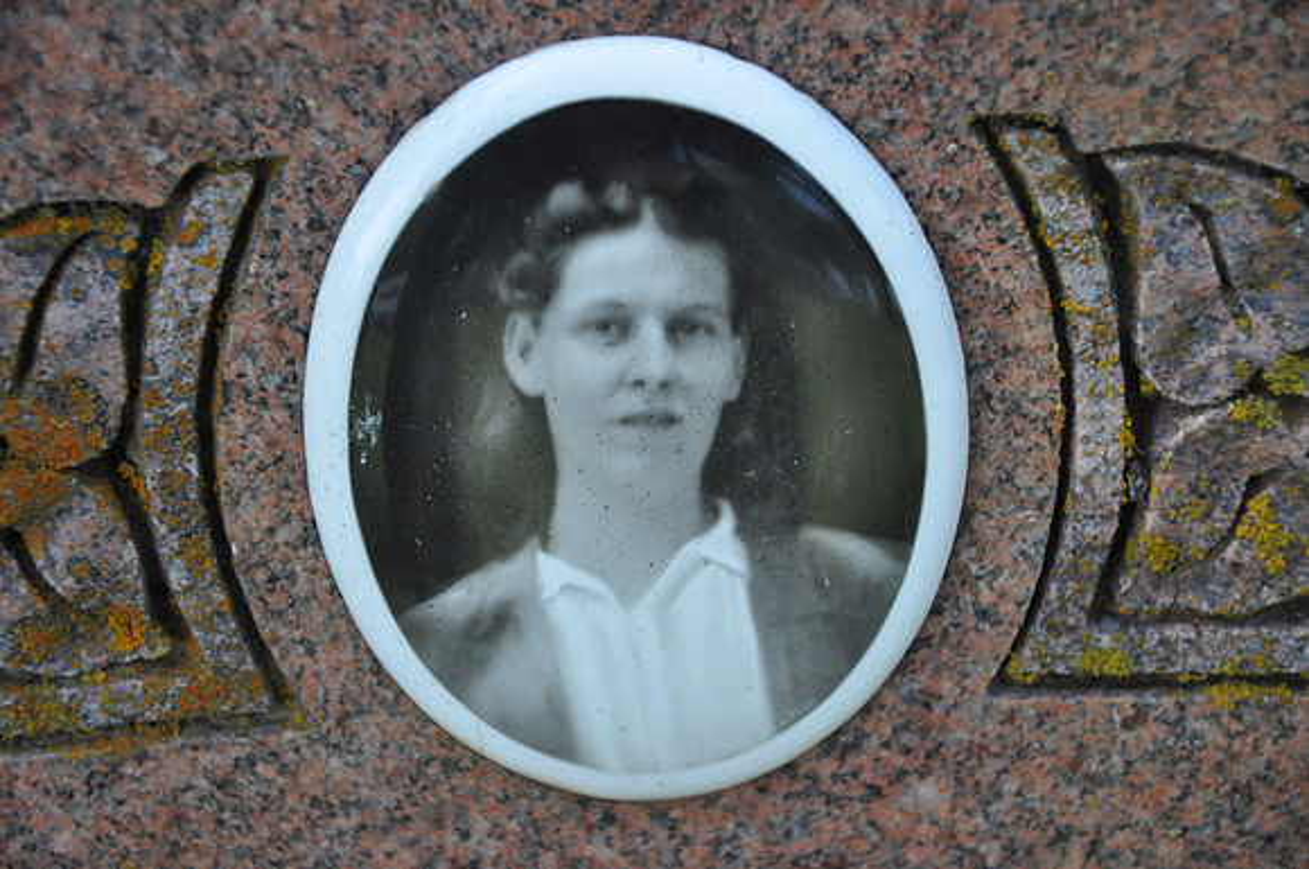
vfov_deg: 9.9
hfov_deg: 14.9
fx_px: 5011
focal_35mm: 138
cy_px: 434
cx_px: 654
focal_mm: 92
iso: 320
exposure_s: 1/125
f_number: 5.6
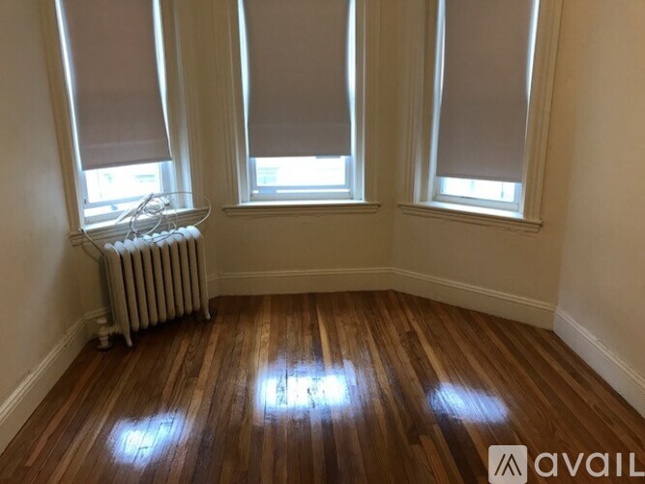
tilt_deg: -15.4
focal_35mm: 28
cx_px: 322
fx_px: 522
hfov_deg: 63.5
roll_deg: +1.6
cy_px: 242
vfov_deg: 49.7
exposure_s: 1/24
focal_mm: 3.99
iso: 40
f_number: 1.8
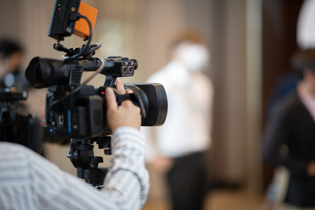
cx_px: 158
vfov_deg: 13.1
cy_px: 105
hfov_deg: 19.4
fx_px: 919
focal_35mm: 105
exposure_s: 1/160
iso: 320
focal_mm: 105
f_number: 1.4
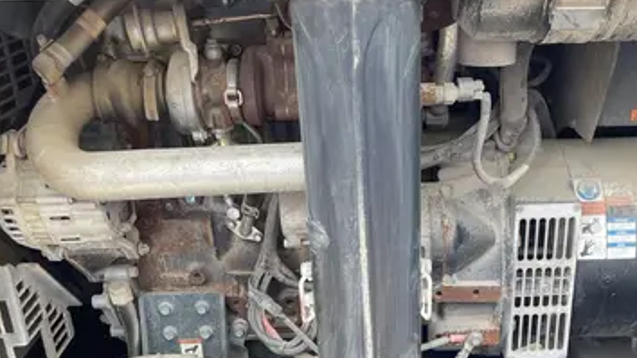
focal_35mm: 44
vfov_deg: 26.3
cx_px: 405
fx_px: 743
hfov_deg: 45.9
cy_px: 316
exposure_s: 1/216
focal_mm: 4.2
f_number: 1.6
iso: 32
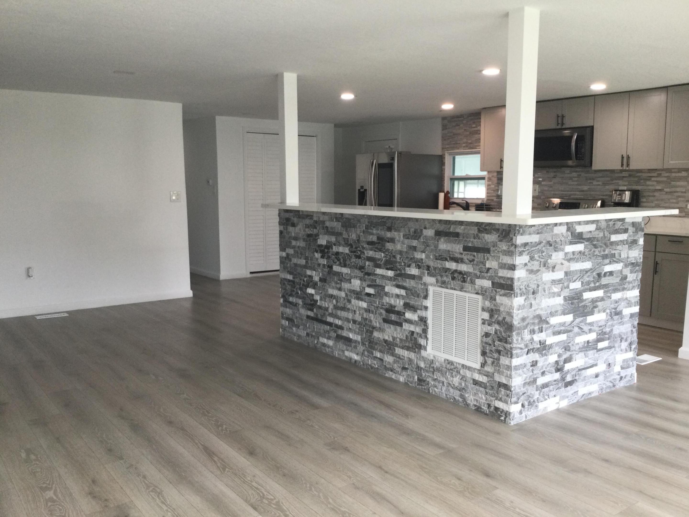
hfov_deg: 58.4
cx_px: 344
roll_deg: -2.4
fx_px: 617
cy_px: 258
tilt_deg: -4.9
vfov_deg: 45.4
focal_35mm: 31
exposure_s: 1/30
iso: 50
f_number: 2.4
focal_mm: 3.3
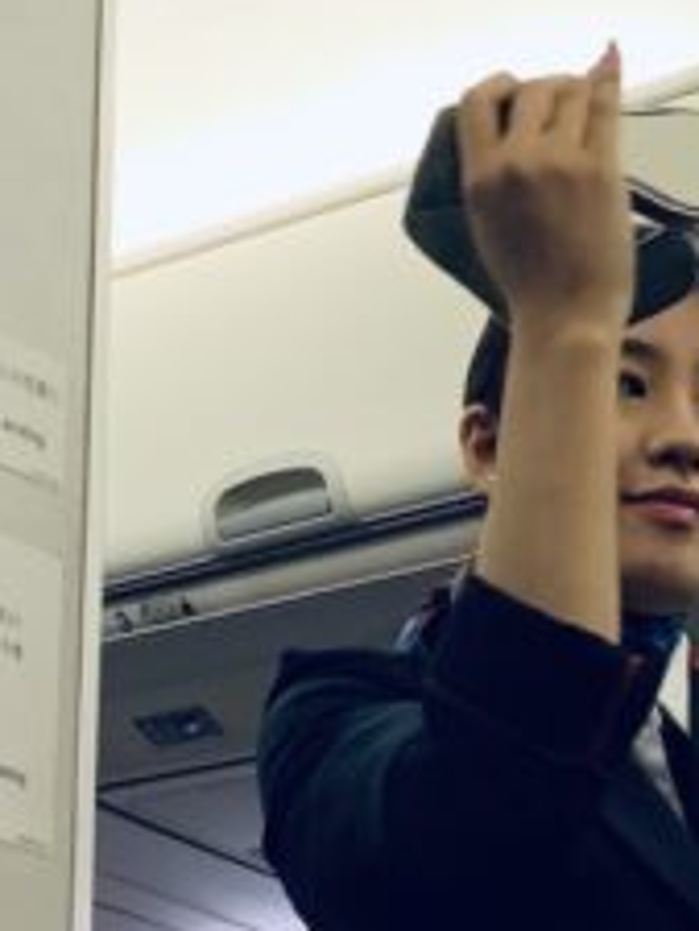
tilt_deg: +13.0
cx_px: 347
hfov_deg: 13.7
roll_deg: -1.5
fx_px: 2905
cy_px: 888
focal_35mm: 108
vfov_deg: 17.8
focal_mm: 4.25
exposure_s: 1/60
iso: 250
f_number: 1.8
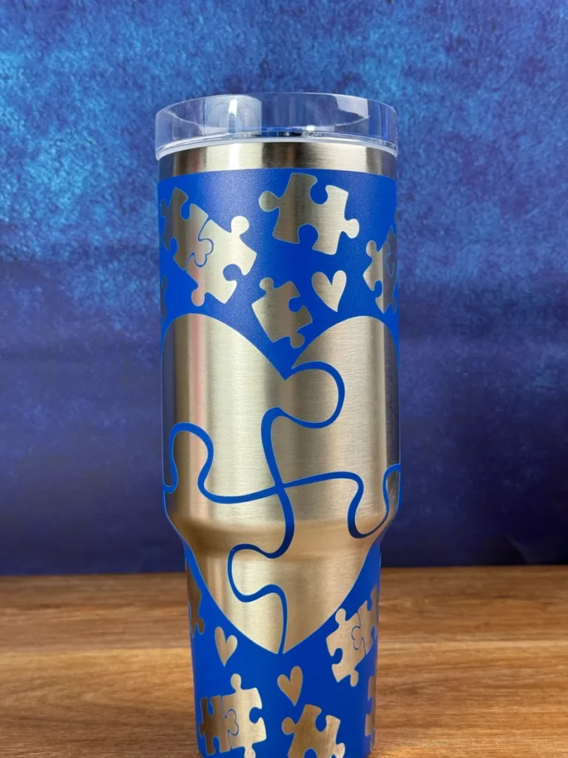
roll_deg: -0.2
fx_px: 1050
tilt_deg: -3.9
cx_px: 284
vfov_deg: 39.7
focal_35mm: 48
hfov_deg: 30.3
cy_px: 379
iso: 100
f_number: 1.78
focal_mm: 6.76
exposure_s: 1/60
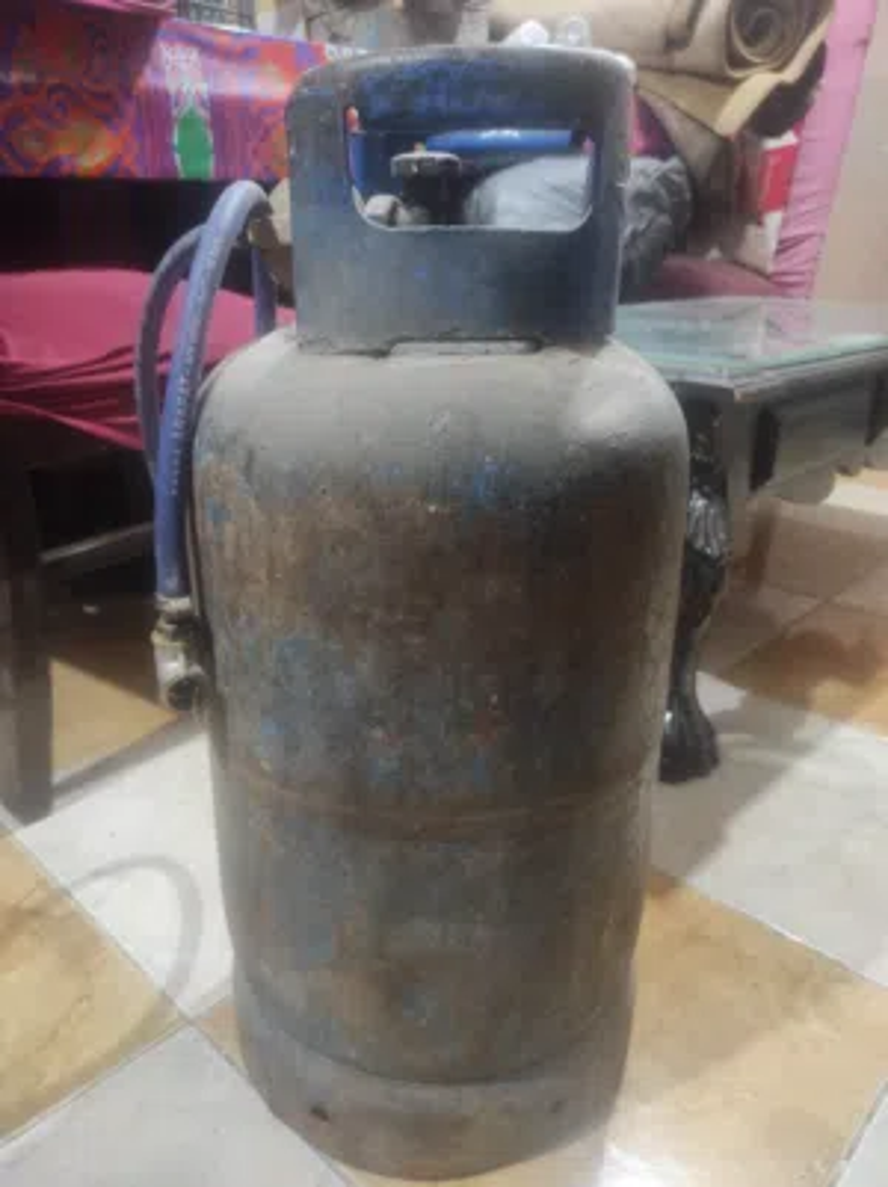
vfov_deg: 69.4
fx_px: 856
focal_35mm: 25
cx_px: 444
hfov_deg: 54.8
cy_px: 594
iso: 1274
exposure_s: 1/20
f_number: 1.89
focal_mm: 5.43
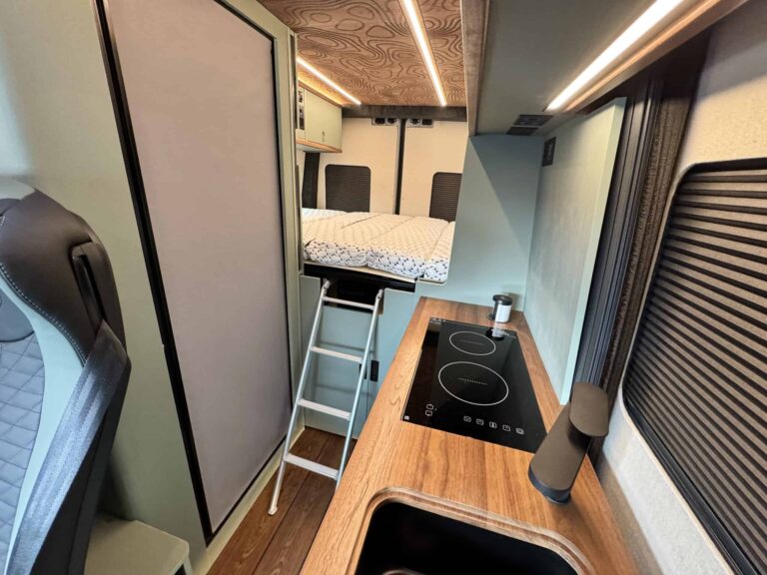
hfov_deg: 102.1
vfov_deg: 85.7
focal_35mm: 14
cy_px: 288
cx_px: 384
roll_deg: -3.8
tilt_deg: -18.8
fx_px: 310
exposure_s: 1/77
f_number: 2.2
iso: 320
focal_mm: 2.22
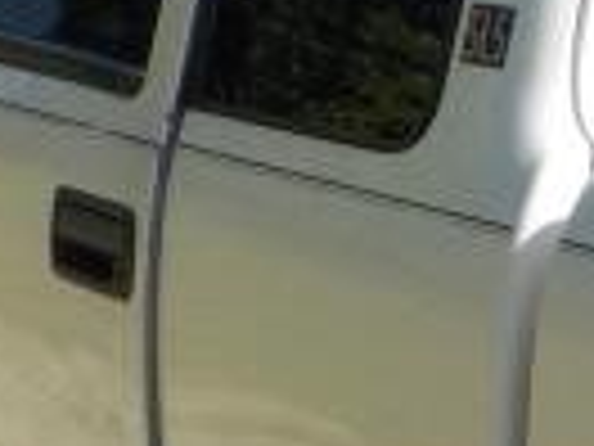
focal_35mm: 182
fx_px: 3123
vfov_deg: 8.1
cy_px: 419
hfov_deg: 10.6
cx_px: 760
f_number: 3.3
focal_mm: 4.1
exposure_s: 1/800
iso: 125
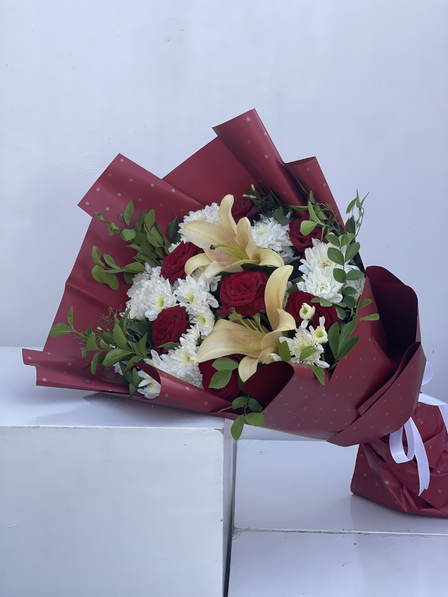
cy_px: 298
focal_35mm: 64
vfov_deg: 30.3
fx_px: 1104
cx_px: 224
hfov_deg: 22.9
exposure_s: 1/317
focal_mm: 7.5
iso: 20
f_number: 2.2
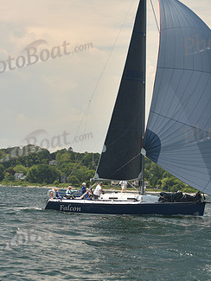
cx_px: 138
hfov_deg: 12.3
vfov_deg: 16.4
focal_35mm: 120
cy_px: 91
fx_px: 975
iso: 250
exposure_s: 1/640
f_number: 5.6
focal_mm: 70
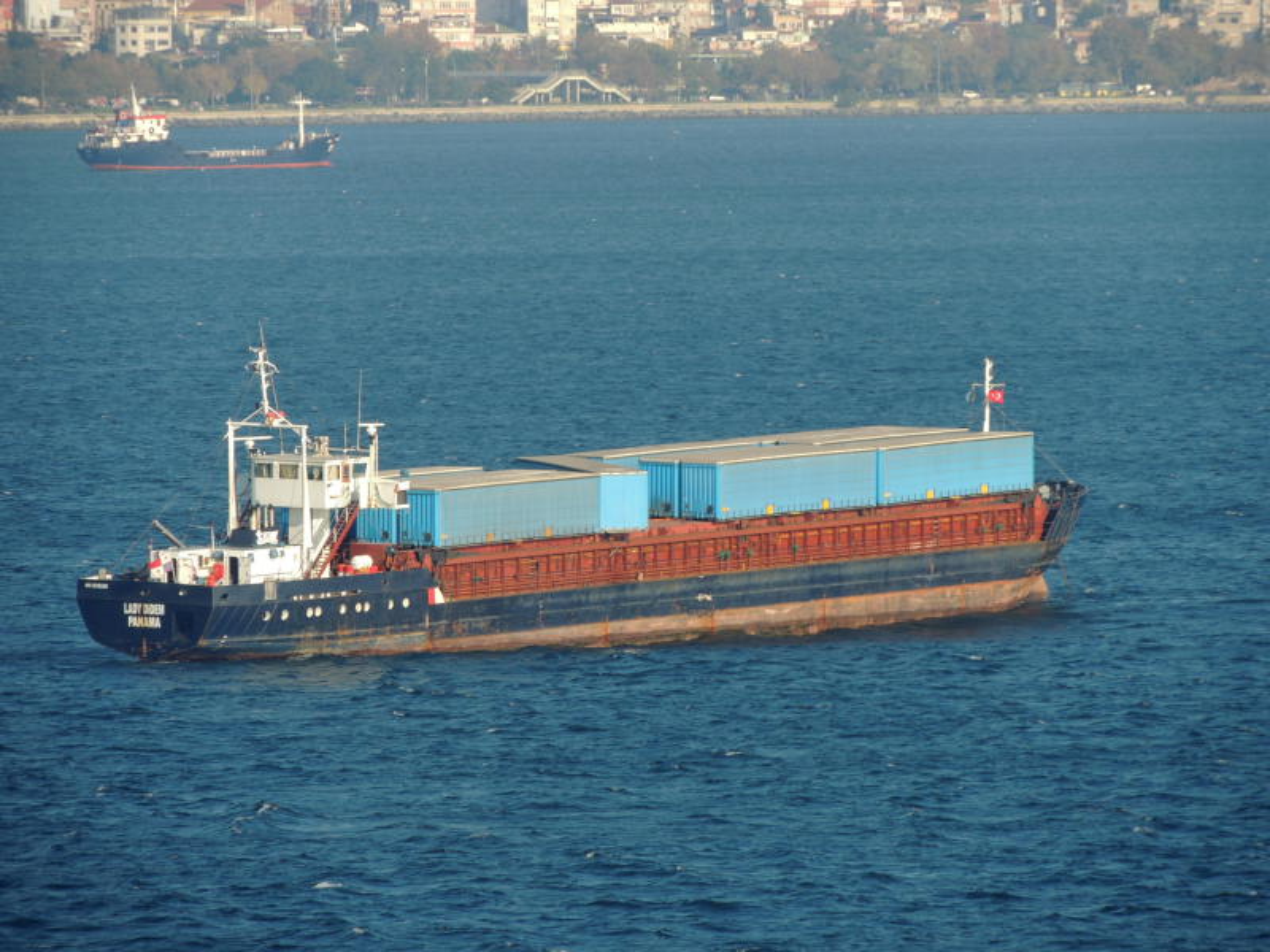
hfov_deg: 4.0
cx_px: 635
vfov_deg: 3.0
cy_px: 476
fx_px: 18344
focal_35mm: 500
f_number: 4.9
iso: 100
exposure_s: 1/320
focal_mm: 89.1
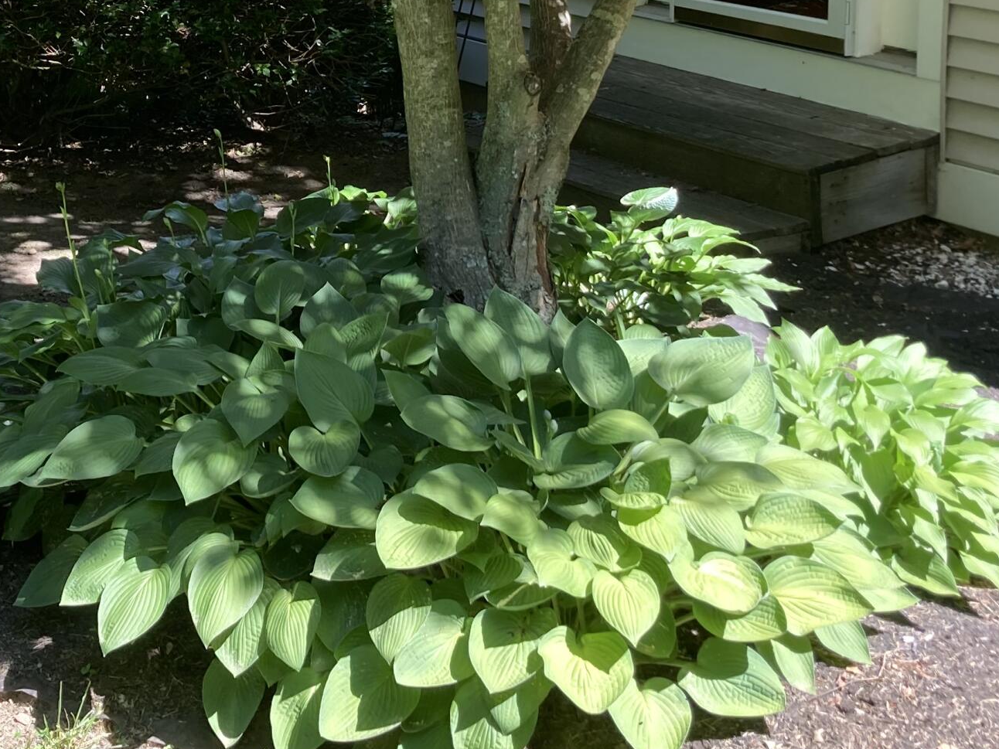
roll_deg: +0.1
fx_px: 1876
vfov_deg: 21.9
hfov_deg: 29.6
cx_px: 324
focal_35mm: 65
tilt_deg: -8.3
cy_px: 31
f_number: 1.8
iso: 25
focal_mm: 3.99
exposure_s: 1/122
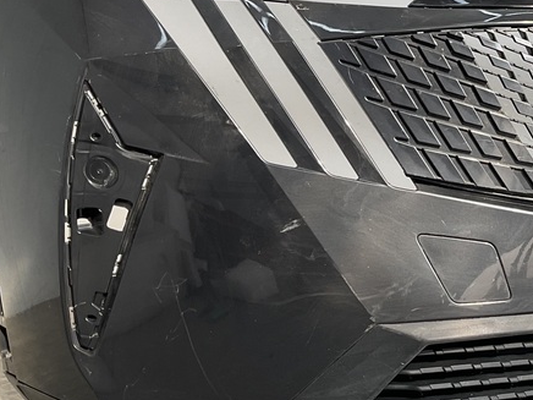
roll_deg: -0.4
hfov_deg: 27.1
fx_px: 1032
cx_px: 551
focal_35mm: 67
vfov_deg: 21.8
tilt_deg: -7.3
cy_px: 133
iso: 16
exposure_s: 1/234
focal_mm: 3
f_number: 1.8
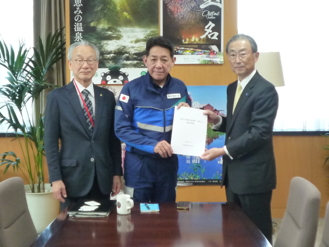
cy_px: 124
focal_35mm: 69
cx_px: 164
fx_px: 656
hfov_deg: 28.2
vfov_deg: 21.3
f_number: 4
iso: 400
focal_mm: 6.8
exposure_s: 1/25
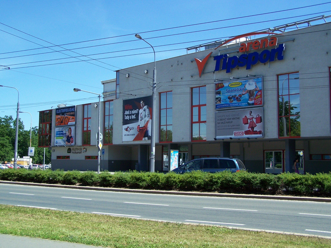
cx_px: 166
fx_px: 459
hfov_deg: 39.7
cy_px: 124
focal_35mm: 48
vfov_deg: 30.3
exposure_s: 1/1000
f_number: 3
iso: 80
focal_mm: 8
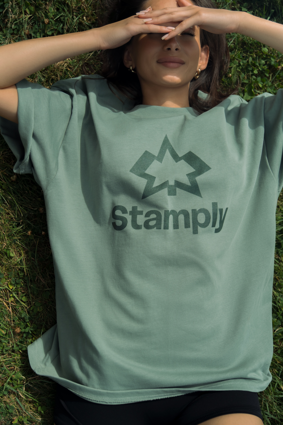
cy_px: 212
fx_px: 448
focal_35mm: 38
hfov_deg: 35.1
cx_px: 142
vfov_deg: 50.7
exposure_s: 1/125
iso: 200
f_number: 2.8
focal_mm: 25.1
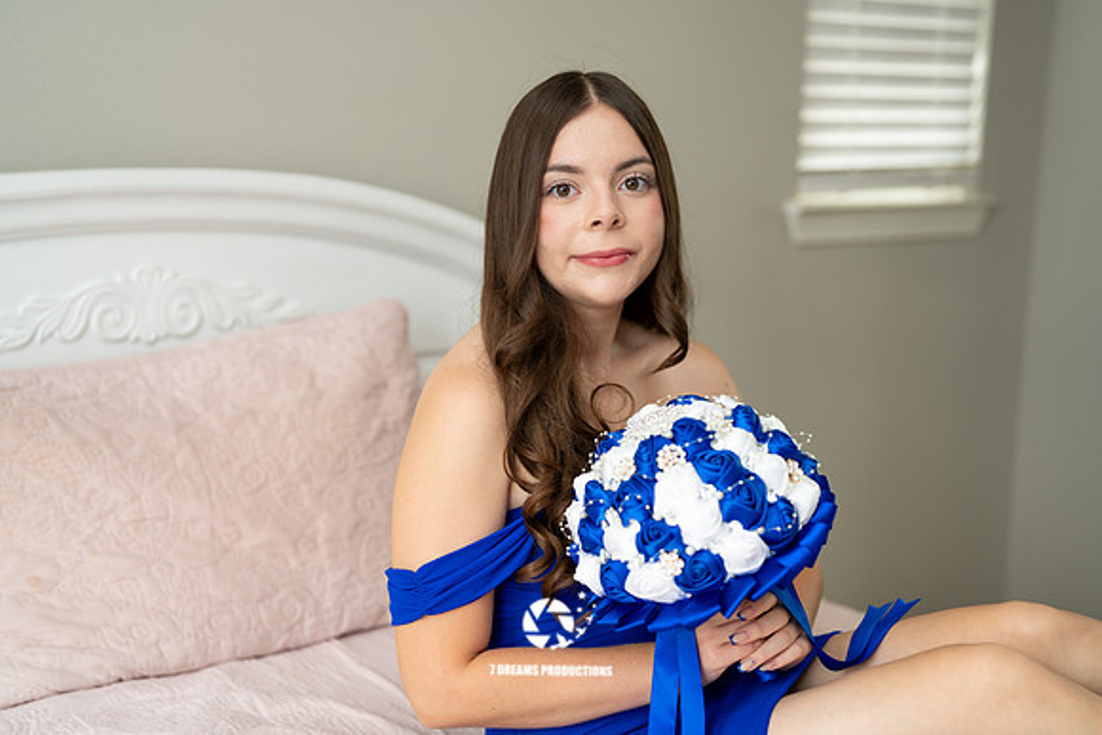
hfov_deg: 39.6
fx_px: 1531
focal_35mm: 50
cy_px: 368
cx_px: 551
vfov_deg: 27.0
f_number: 2
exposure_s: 1/160
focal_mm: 50
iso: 400
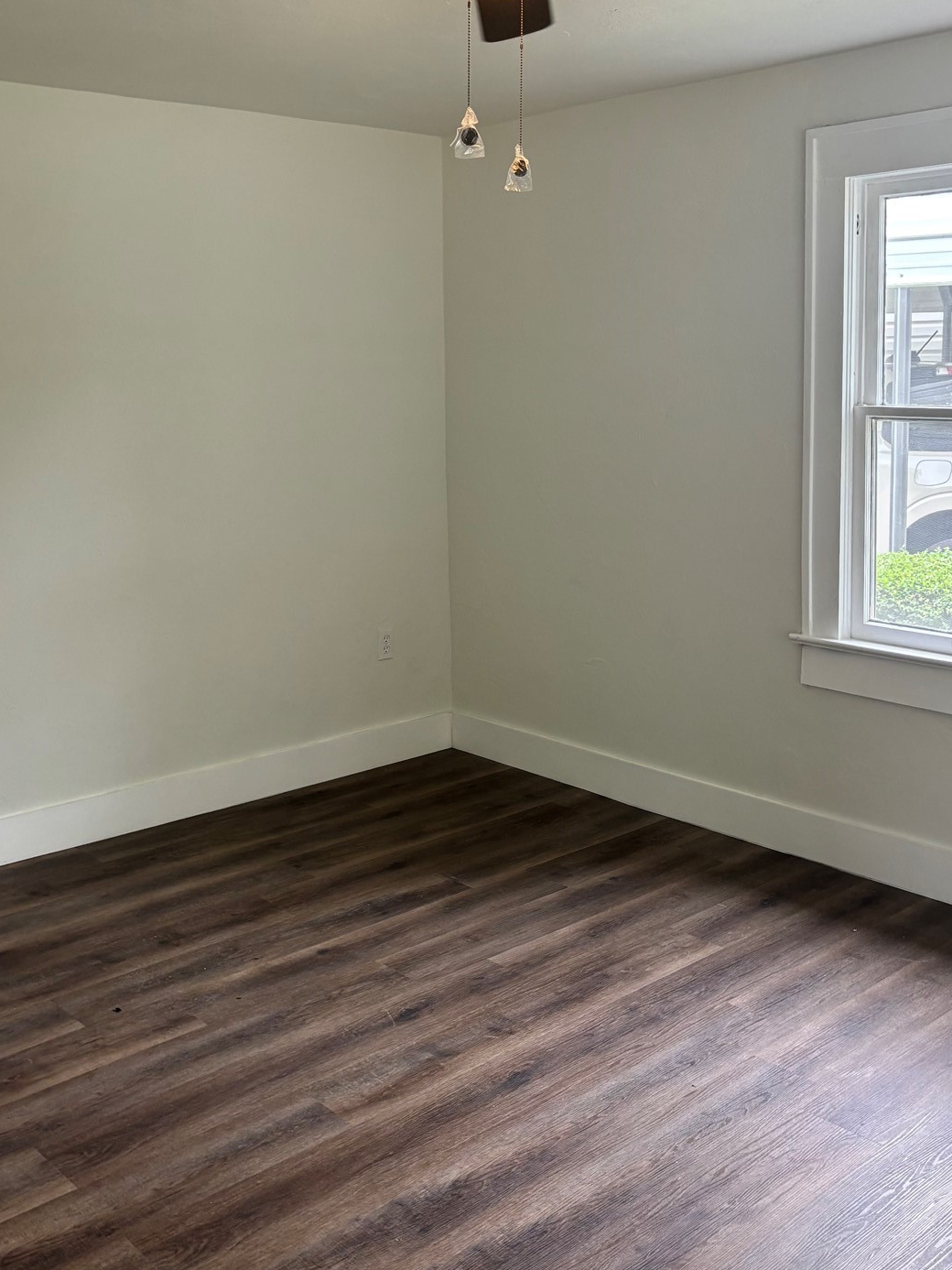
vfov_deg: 50.8
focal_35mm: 36
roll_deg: -0.5
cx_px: 413
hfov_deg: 39.6
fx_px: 1320
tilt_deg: -4.8
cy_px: 476
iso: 100
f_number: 1.6
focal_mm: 5.96
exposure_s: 1/120
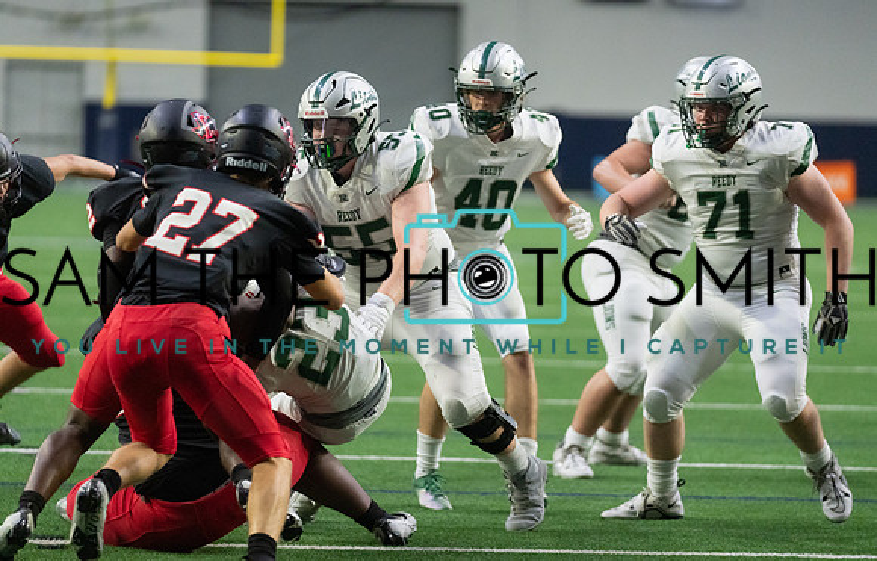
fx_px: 5065
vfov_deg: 6.3
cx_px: 452
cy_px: 260
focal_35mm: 211
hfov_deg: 9.9
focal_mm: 194
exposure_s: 1/1250
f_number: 2.8
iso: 6400
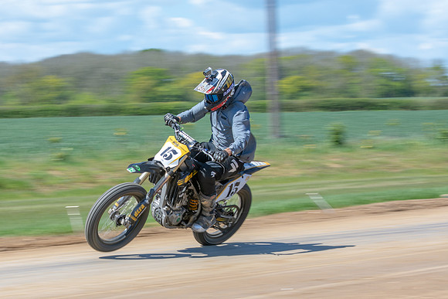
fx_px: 1737
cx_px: 150
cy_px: 199
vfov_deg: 9.8
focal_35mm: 140
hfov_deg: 14.7
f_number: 8
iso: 200
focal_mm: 70
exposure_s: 1/160
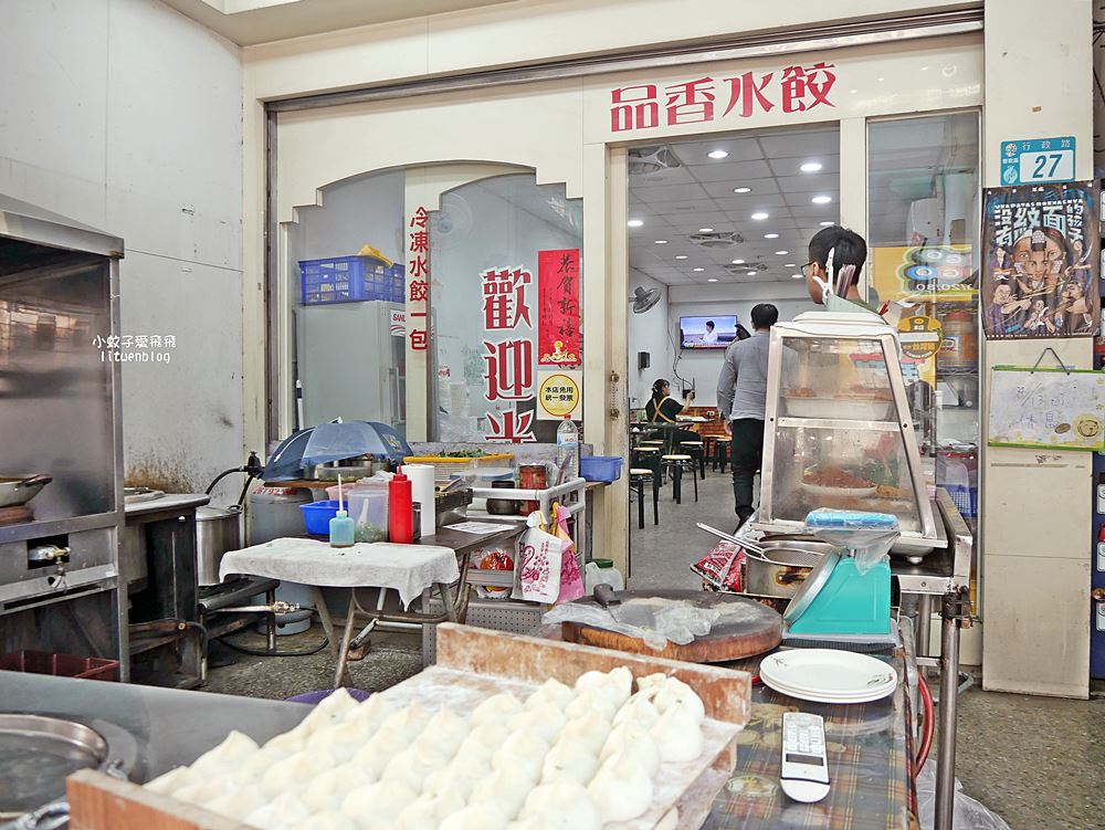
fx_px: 894
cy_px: 415
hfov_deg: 63.4
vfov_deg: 49.8
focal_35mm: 28
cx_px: 552
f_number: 3.5
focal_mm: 14
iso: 250
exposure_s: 1/60
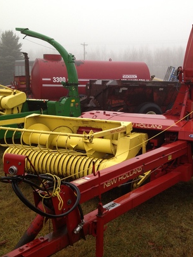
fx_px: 349
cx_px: 124
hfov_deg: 30.7
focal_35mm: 47
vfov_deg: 40.4
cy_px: 128
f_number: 2.4
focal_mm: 4.28
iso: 64
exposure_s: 1/146
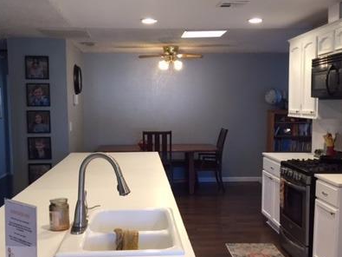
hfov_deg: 40.4
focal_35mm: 47
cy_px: 151
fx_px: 464
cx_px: 160
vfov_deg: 30.8
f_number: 2.2
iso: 40
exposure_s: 1/30
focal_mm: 4.15
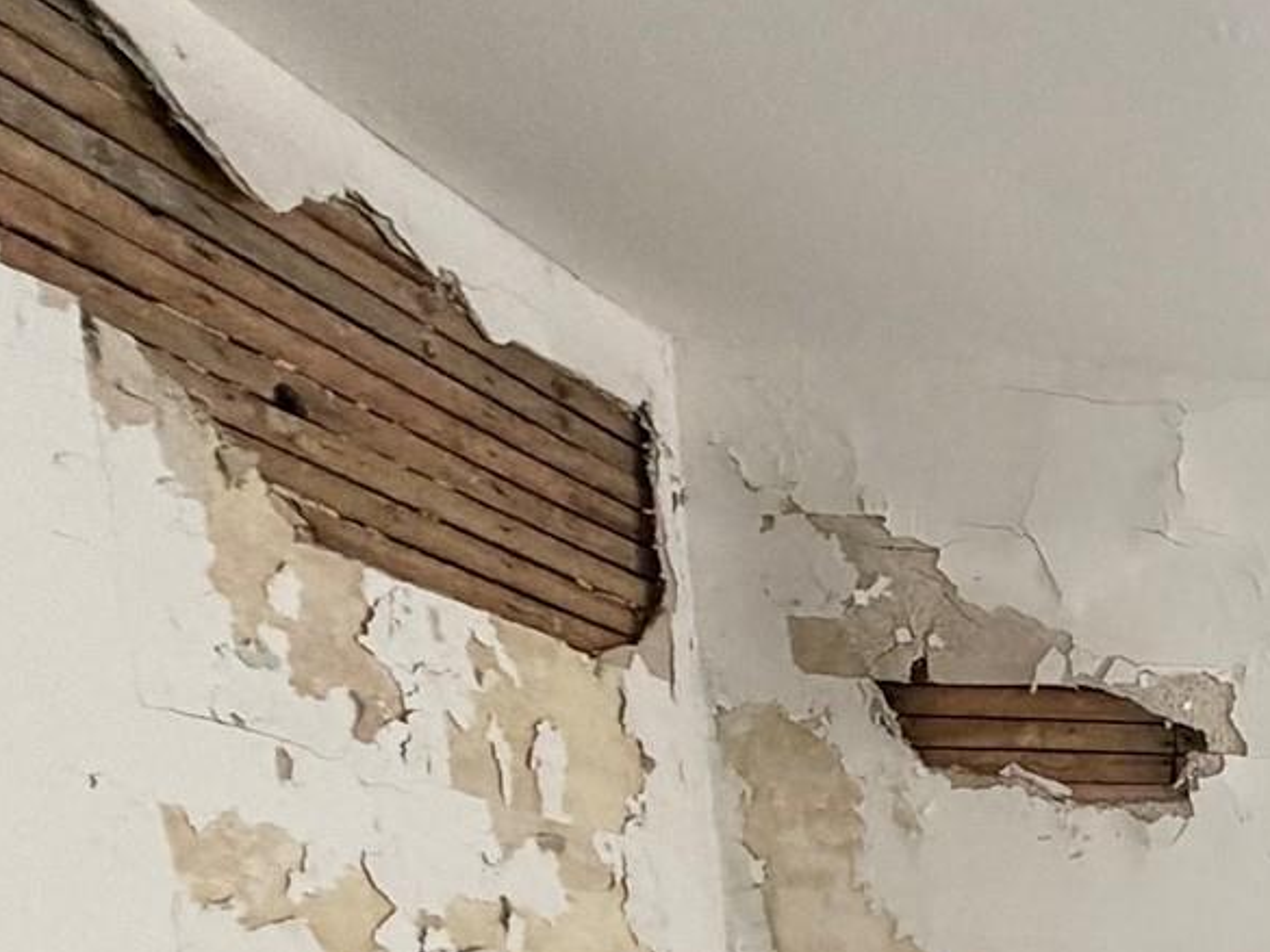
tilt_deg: -7.2
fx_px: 1798
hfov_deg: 25.1
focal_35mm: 49
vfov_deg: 24.6
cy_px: 1331
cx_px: 2062
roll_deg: +1.8
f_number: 2.2
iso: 320
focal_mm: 2.22
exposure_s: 1/93
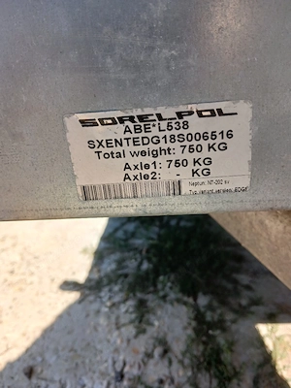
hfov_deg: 53.1
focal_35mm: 26
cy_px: 194
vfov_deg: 67.3
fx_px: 291
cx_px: 146
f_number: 1.8
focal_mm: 3.98
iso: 20
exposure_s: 1/217
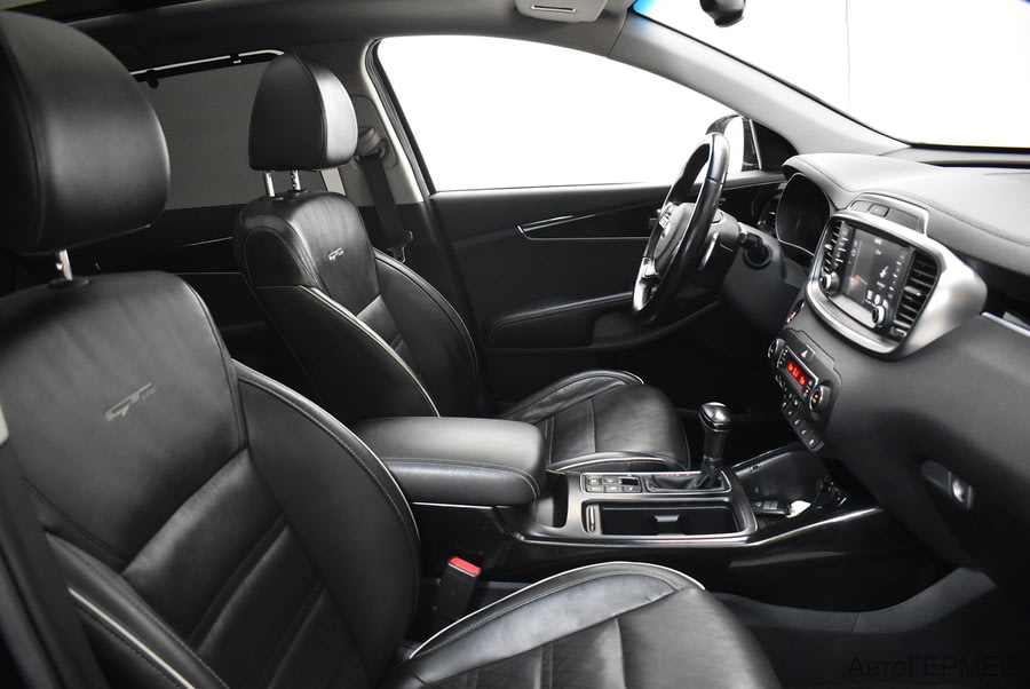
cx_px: 515
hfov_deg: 67.3
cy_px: 344
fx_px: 773
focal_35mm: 27
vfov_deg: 48.0
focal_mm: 18
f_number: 3.5
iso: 3200
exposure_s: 1/30
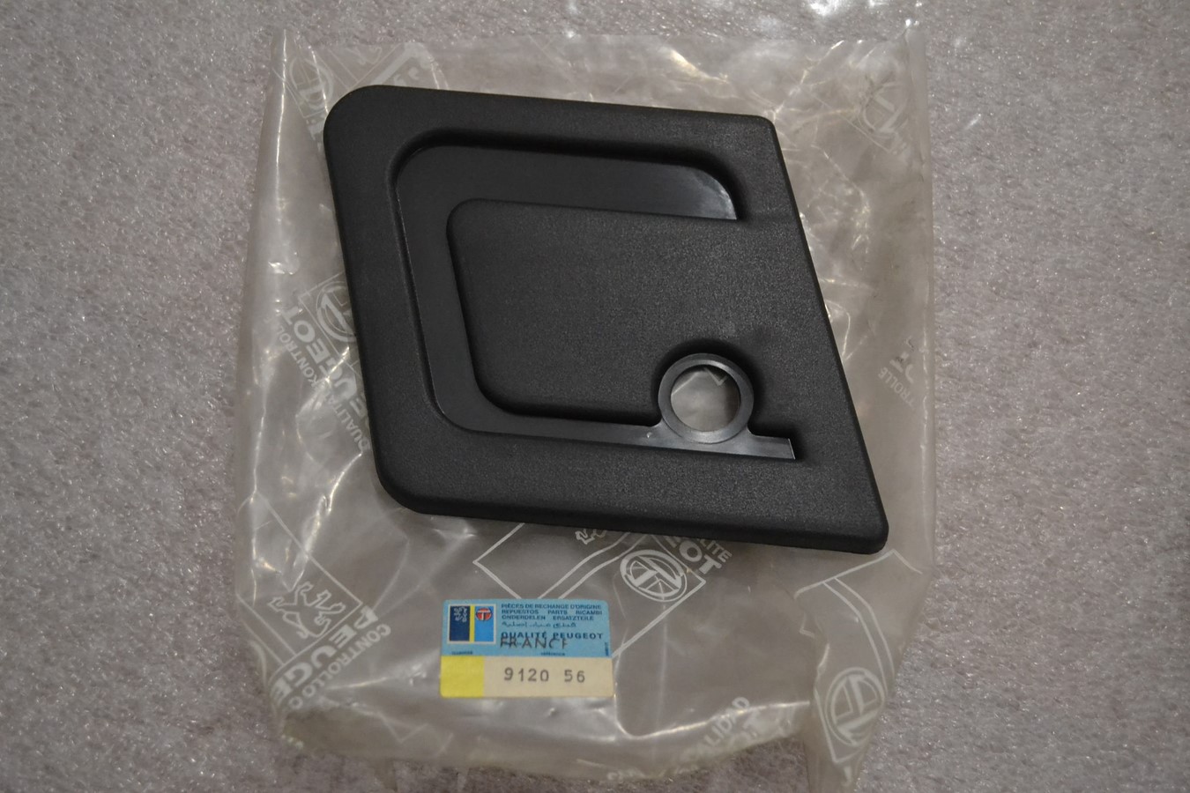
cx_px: 595
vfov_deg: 36.9
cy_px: 396
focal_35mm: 36
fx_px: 1190
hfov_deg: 53.1
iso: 3200
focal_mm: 24
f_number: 4
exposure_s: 1/40
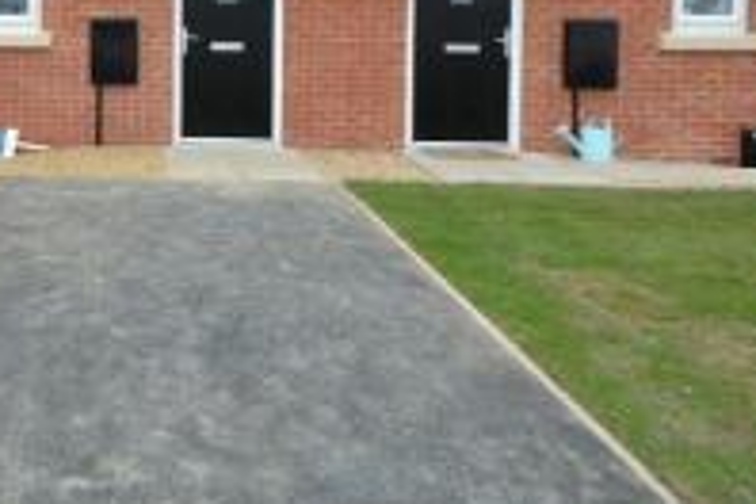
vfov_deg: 33.7
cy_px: 2
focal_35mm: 36
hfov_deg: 47.6
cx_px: 73
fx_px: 756
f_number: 8
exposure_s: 1/250
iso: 200
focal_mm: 10
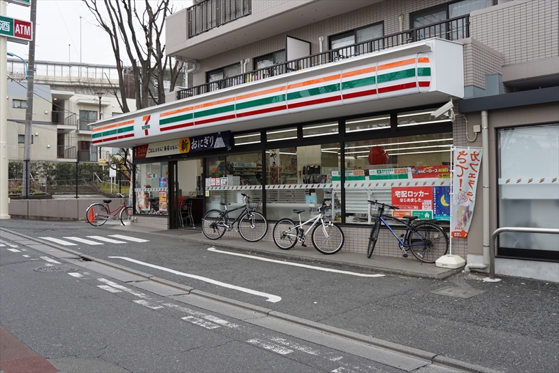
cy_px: 186
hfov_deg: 61.9
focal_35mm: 30
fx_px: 466
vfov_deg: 43.6
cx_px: 280
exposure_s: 1/200
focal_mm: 20
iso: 100
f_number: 3.5
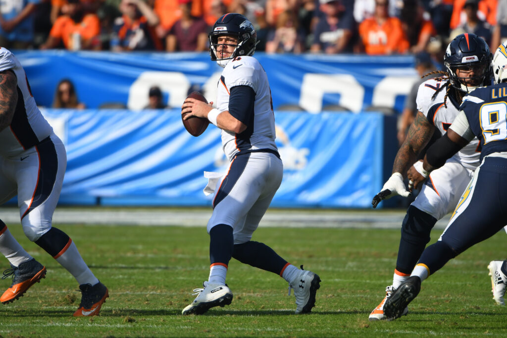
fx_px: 11620
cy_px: 169
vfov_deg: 1.7
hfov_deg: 2.5
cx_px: 254
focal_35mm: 825
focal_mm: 550
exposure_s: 1/1600
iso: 400
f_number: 5.6
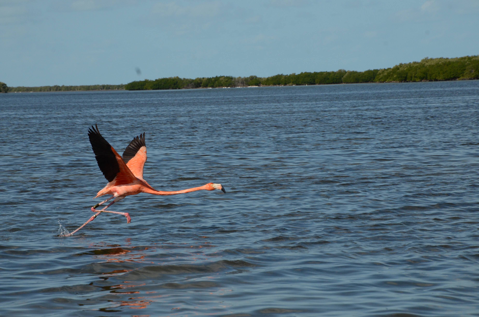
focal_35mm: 158
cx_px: 240
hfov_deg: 13.1
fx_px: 2091
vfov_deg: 8.7
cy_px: 158
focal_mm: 105
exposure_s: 1/2500
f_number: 18
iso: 800
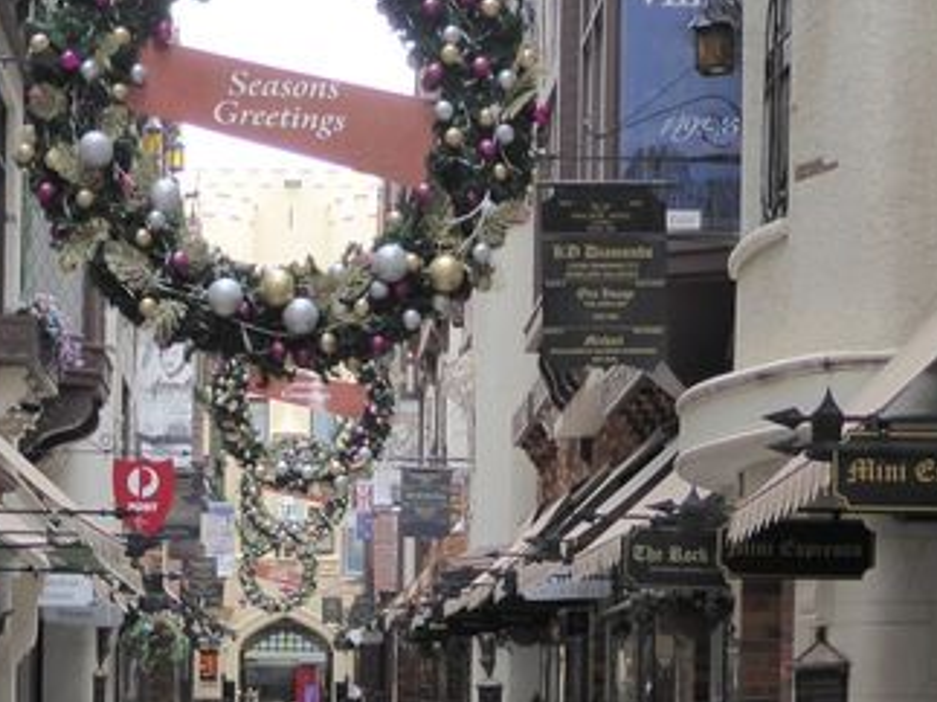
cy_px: 856
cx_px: 235
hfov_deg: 17.2
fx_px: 3085
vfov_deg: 12.7
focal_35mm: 114
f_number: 3.9
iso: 320
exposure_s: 1/100
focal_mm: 7.8
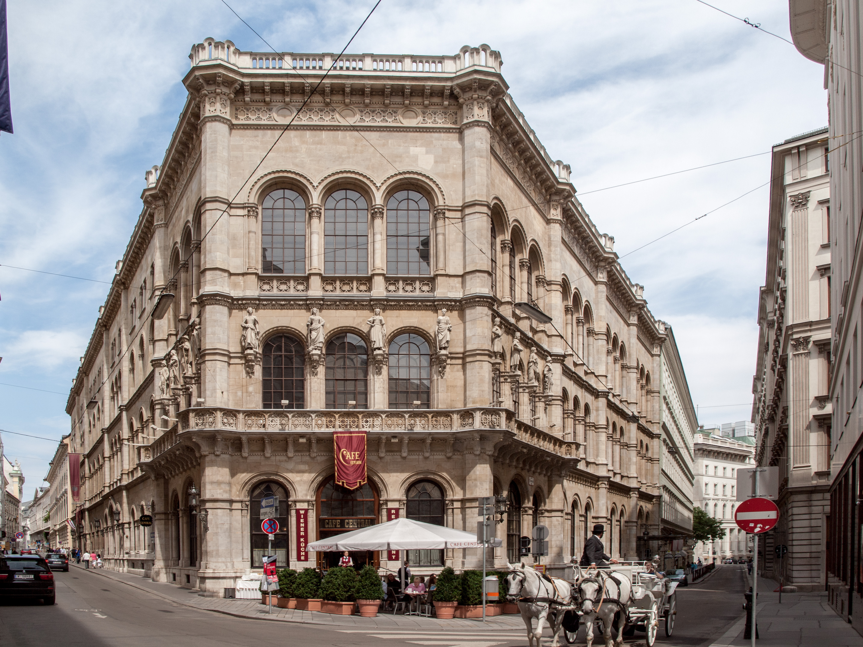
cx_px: 432
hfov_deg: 63.4
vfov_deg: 49.7
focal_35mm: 28
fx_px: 698
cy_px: 324
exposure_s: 1/320
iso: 200
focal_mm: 14
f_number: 8
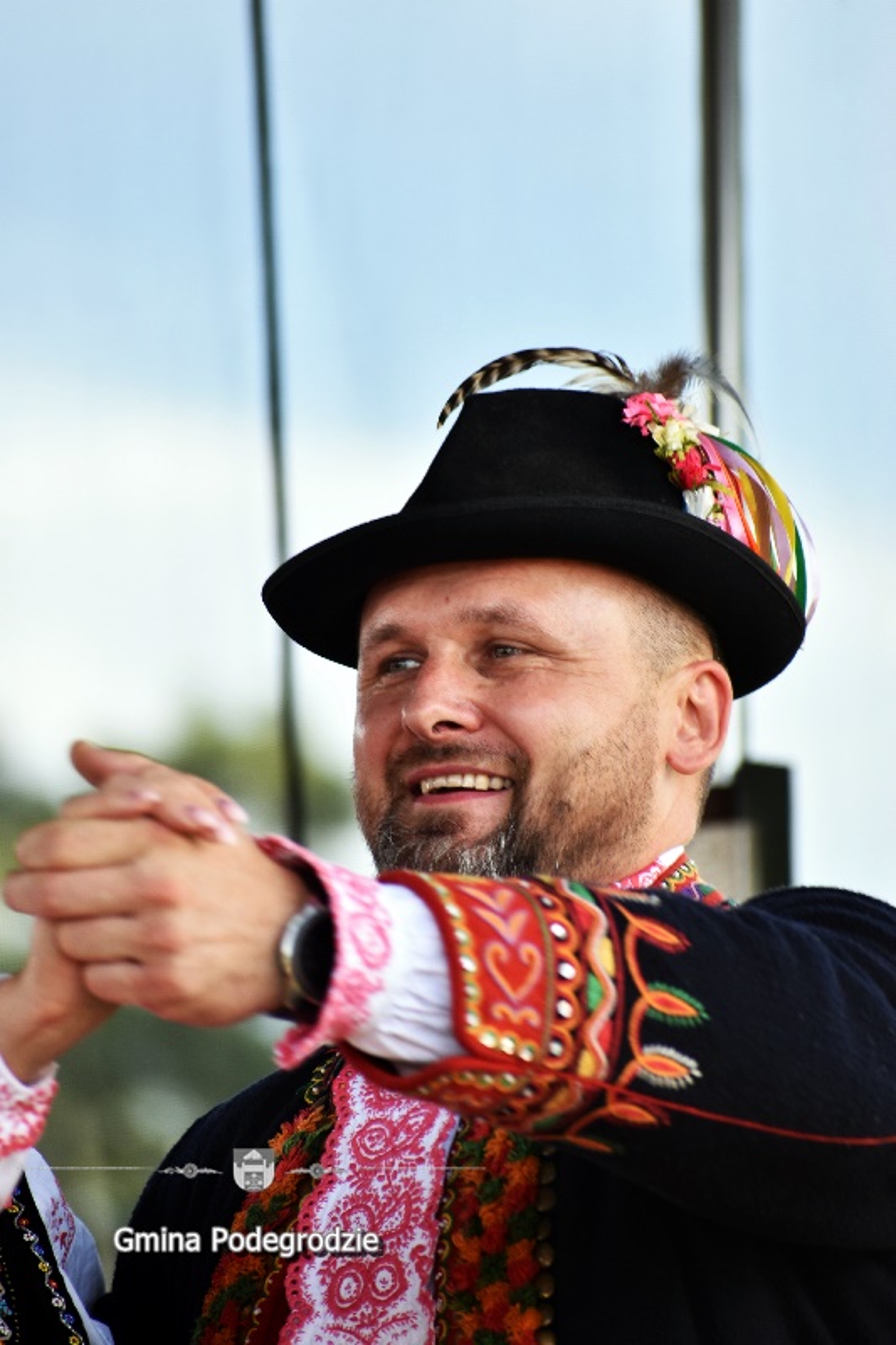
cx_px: 448
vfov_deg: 5.3
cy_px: 672
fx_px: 14565
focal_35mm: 390
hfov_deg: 3.5
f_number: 6.3
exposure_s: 1/80
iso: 140
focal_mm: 260
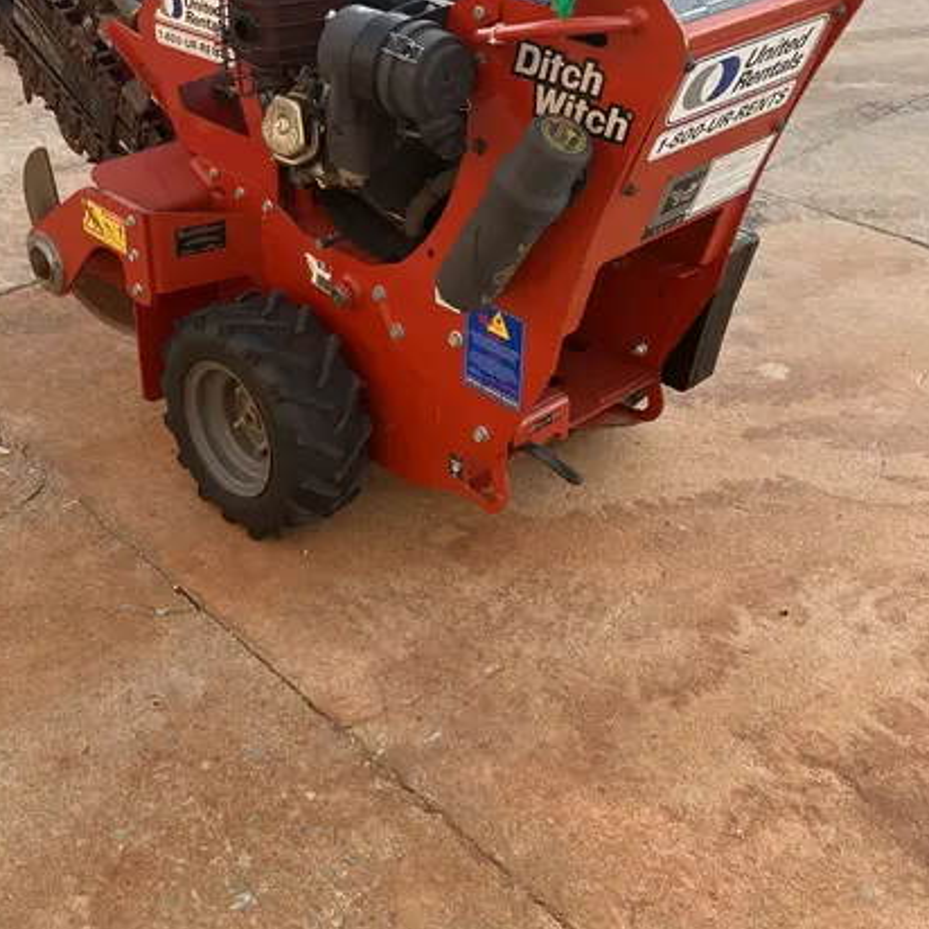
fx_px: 1336
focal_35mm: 44
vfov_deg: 37.3
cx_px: 340
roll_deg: -1.7
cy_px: 222
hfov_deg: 38.1
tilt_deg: -22.1
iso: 64
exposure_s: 1/121
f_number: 1.8
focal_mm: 3.99
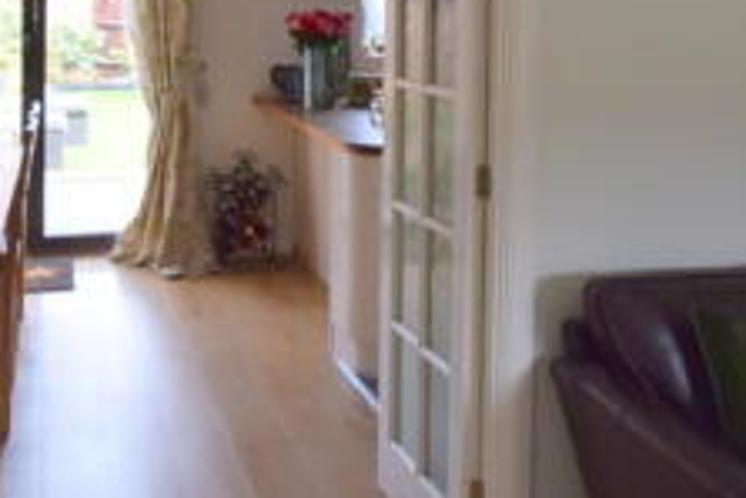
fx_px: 912
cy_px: 12
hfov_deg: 44.5
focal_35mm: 44
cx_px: 363
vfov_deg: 28.8
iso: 400
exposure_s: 1/100
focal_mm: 10
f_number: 5
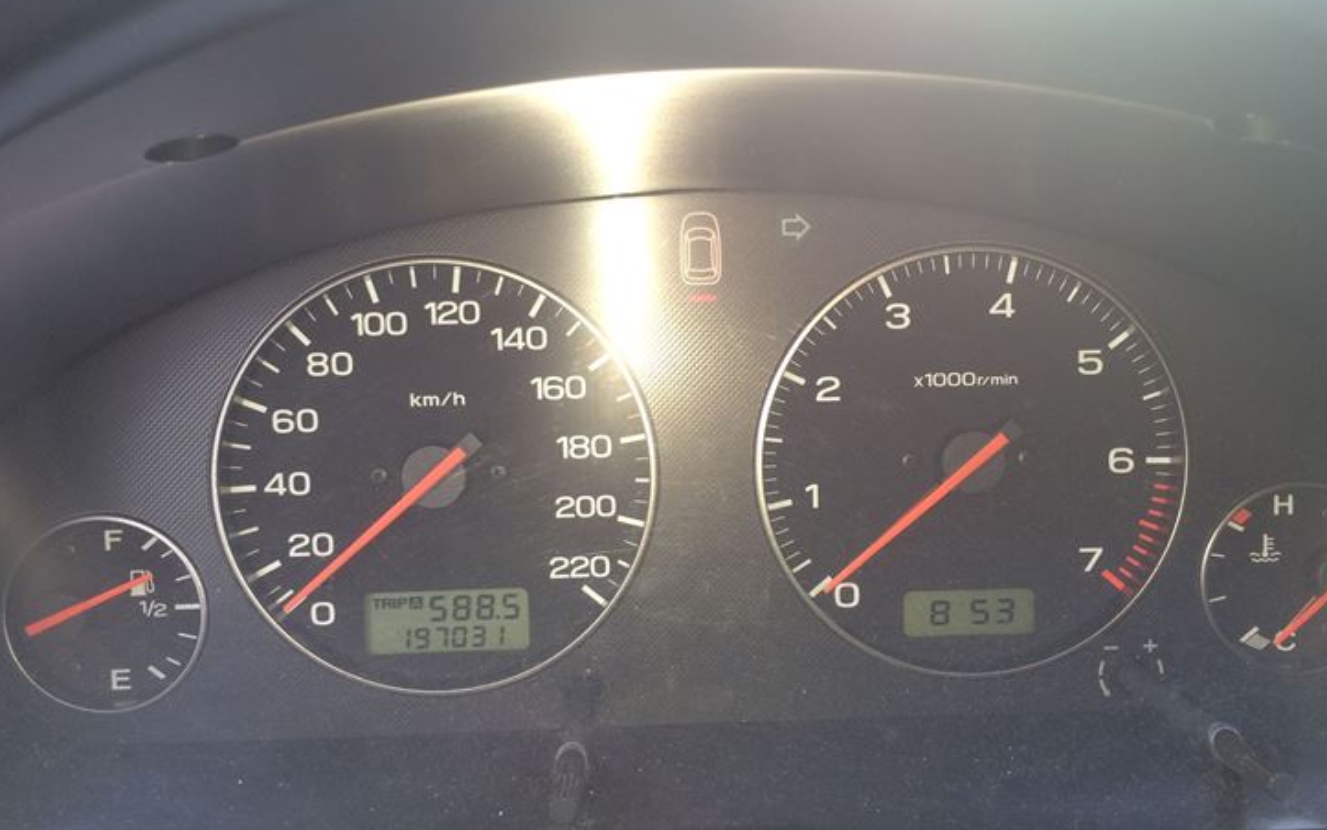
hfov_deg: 56.7
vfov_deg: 37.3
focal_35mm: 34
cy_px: 411
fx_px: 1230
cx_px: 688
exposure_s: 1/50
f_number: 2.2
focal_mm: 4.15
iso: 32
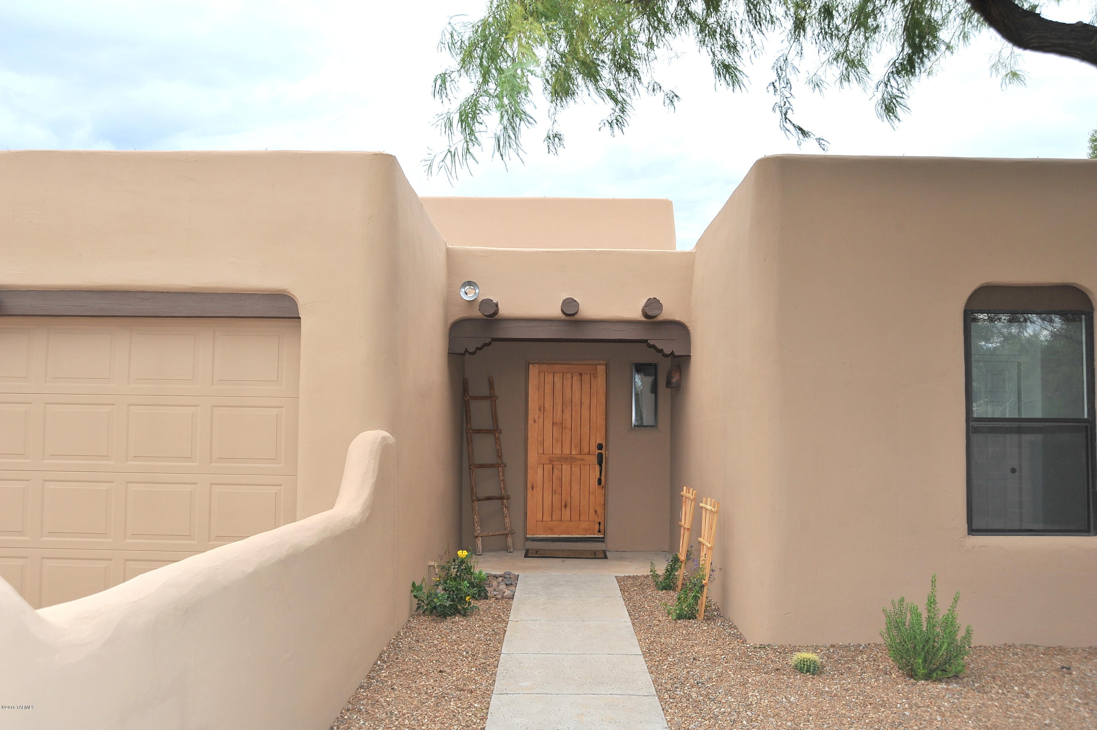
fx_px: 974
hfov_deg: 58.7
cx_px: 548
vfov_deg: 41.1
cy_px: 365
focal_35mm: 32
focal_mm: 32
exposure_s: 1/320
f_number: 8
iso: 320
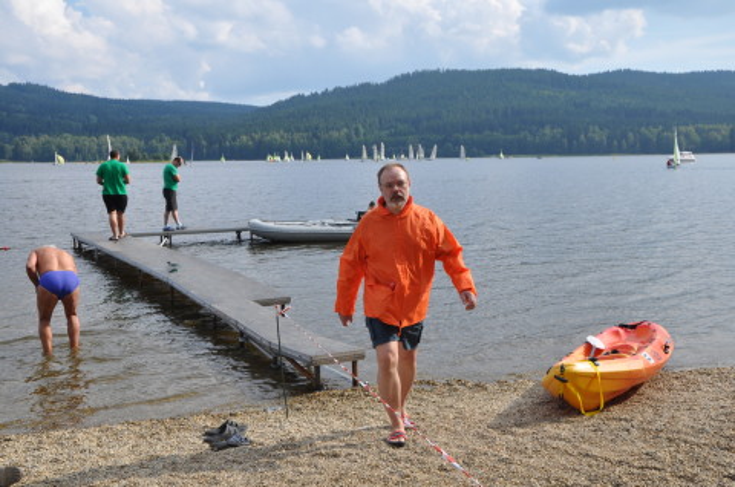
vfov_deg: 34.1
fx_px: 795
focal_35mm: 39
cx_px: 368
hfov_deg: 49.6
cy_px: 244
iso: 200
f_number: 9
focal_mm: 26
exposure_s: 1/320
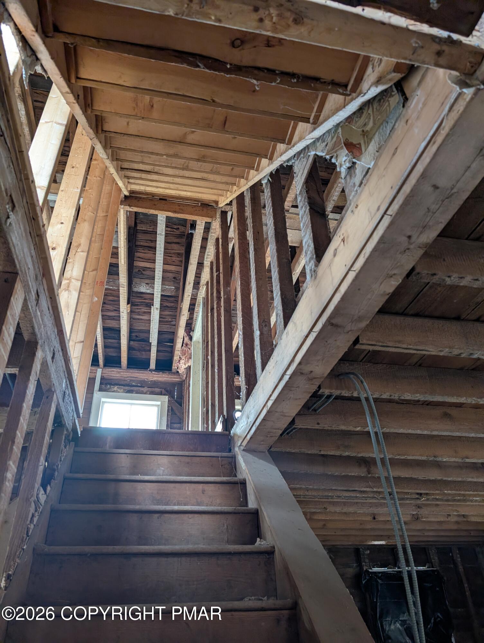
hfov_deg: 56.9
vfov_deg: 71.5
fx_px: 446
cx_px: 242
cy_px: 322
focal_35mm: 24
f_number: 1.68
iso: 236
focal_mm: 6.9
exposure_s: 1/82.8
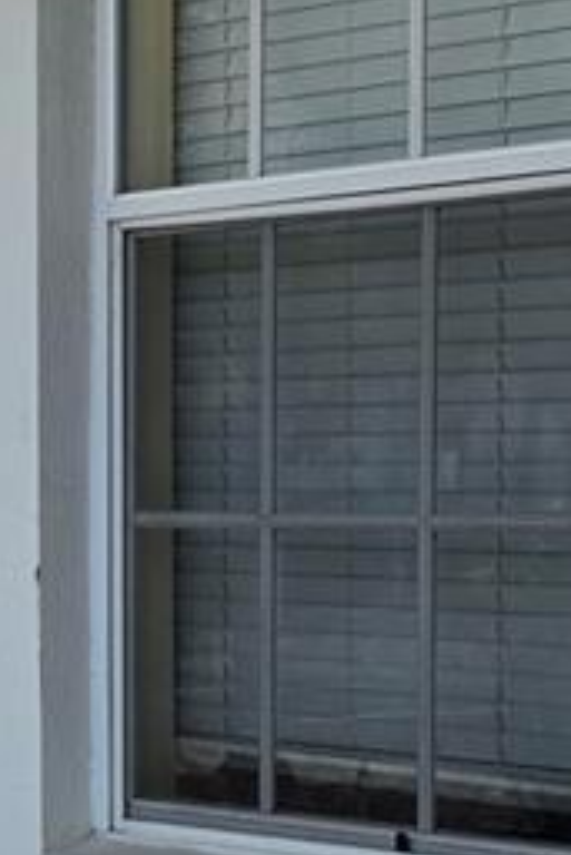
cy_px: 635
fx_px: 2661
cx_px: -170
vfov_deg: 18.1
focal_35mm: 112
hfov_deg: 11.9
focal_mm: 6.3
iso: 12
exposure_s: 1/490
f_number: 1.7
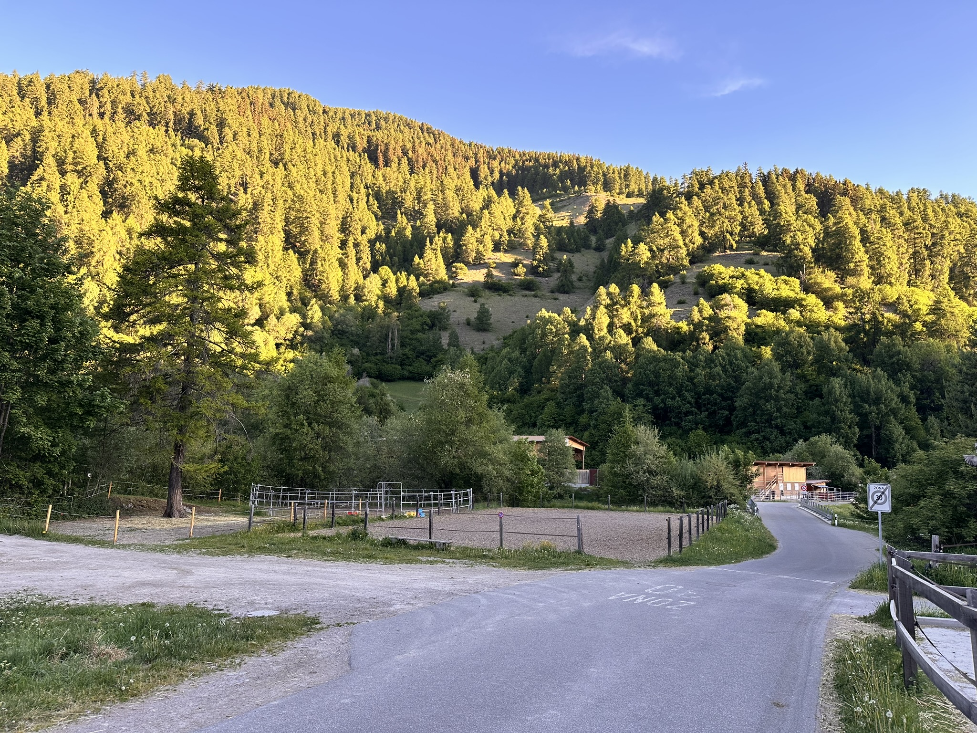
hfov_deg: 71.6
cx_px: 488
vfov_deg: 56.8
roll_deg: -0.9
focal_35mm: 24
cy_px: 366
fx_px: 677
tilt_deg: +8.3
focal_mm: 6.86
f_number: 1.78
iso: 80
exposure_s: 1/352
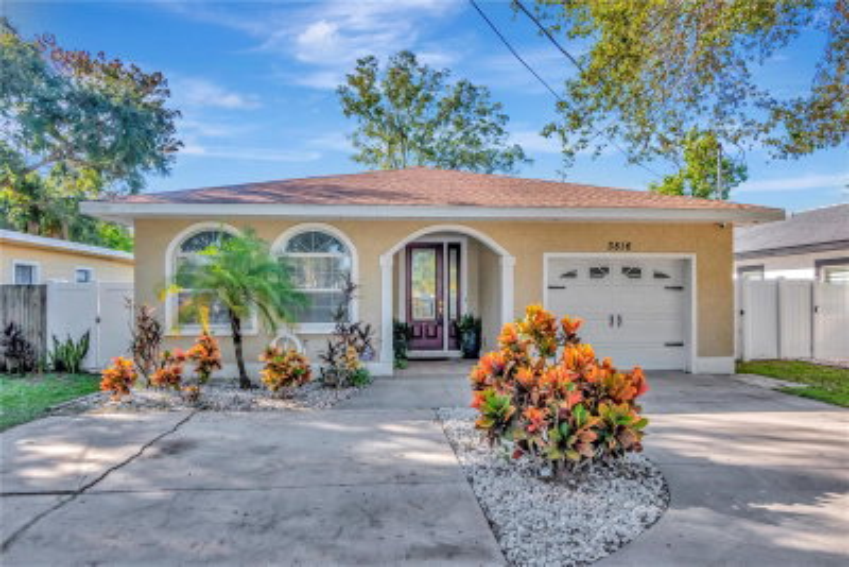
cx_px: 424
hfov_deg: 73.7
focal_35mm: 24
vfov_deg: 53.2
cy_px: 284
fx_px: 566
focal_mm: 16
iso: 800
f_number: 9
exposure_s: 1/640
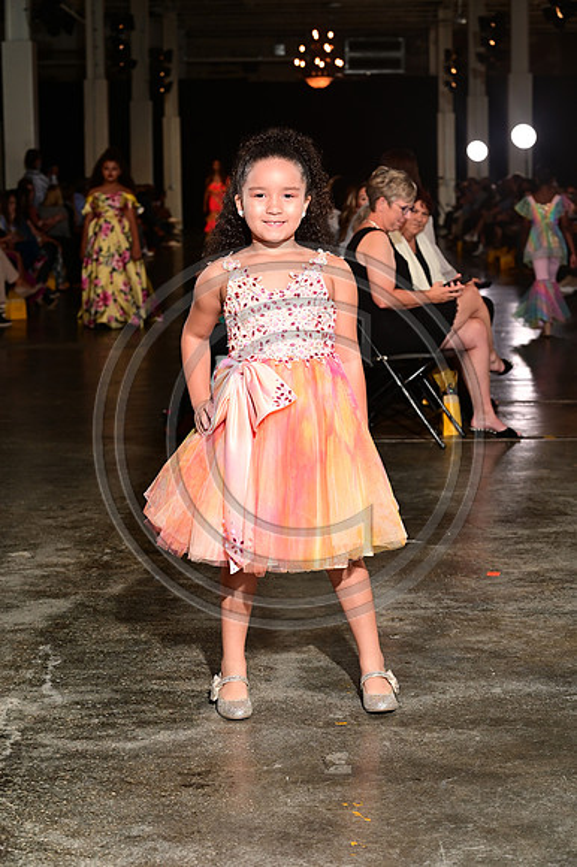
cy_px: 434
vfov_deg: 28.9
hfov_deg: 19.4
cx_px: 288
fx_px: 1685
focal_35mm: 70
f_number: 6.3
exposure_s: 1/160
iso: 1000
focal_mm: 70
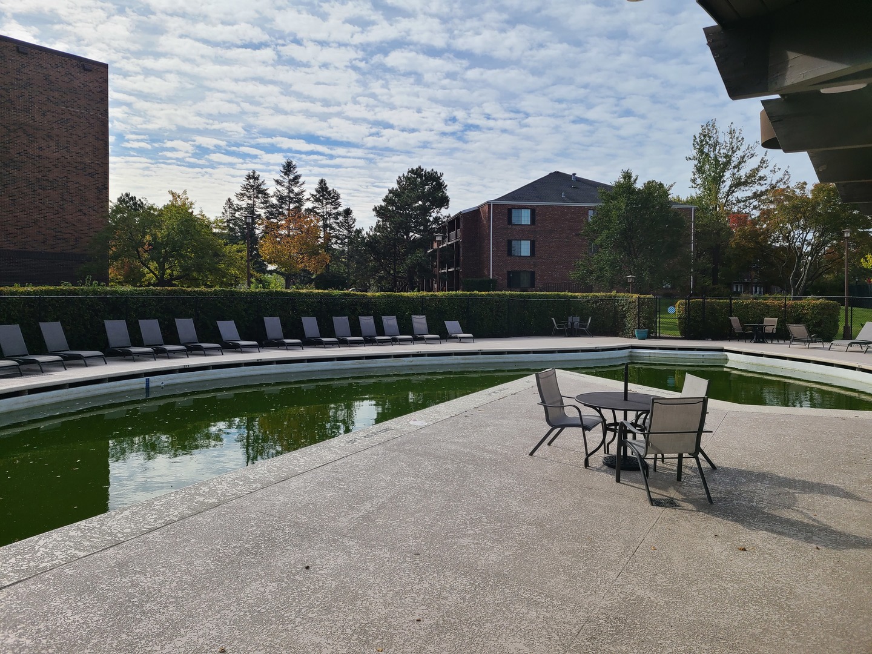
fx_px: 655
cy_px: 327
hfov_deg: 67.3
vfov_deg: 53.1
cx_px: 436
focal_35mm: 26
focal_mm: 5.4
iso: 40
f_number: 1.8
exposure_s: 1/3067
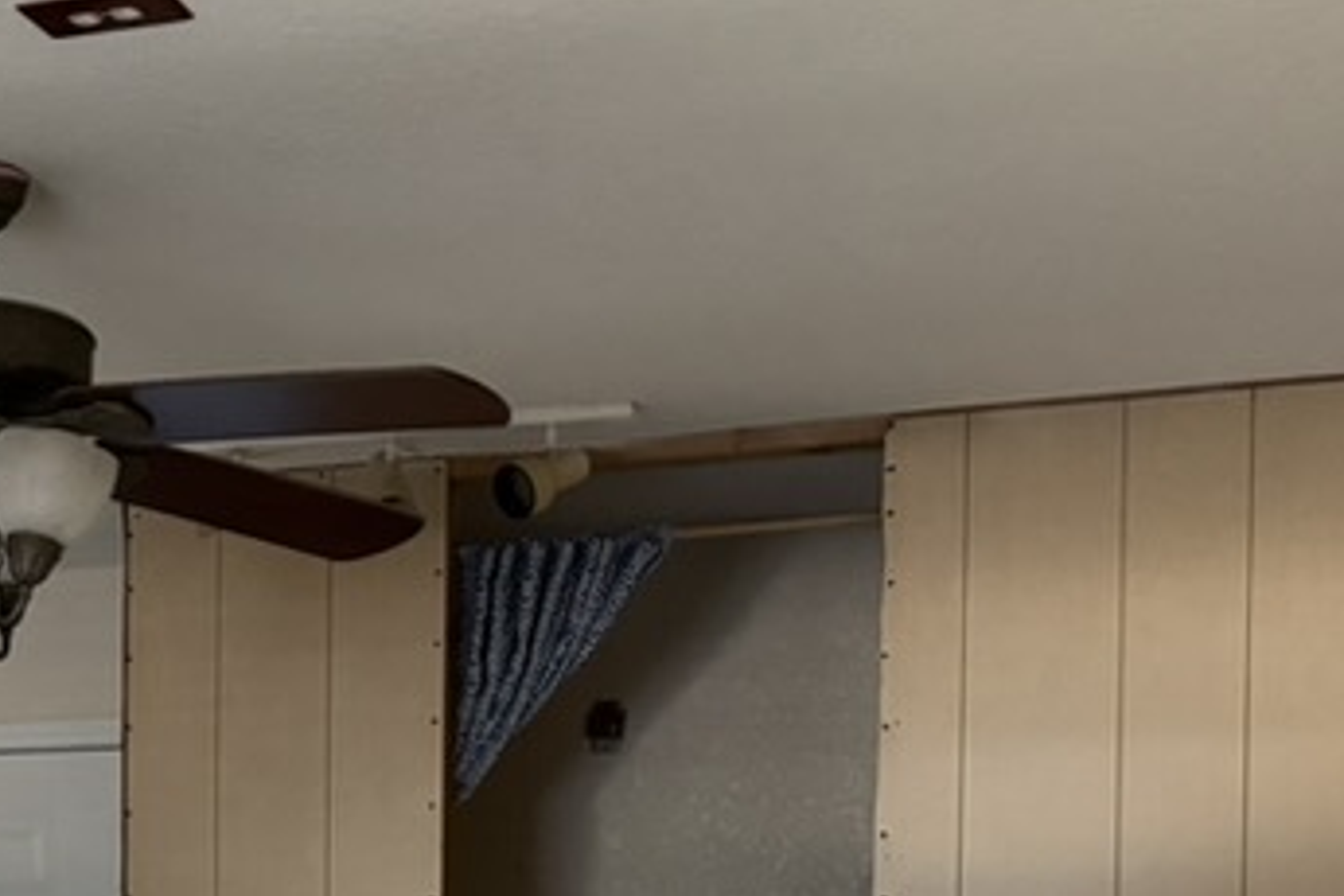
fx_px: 2762
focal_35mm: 74
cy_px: 1099
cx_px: -86
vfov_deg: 17.5
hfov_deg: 25.6
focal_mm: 6.76
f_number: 1.78
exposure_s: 1/60
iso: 800
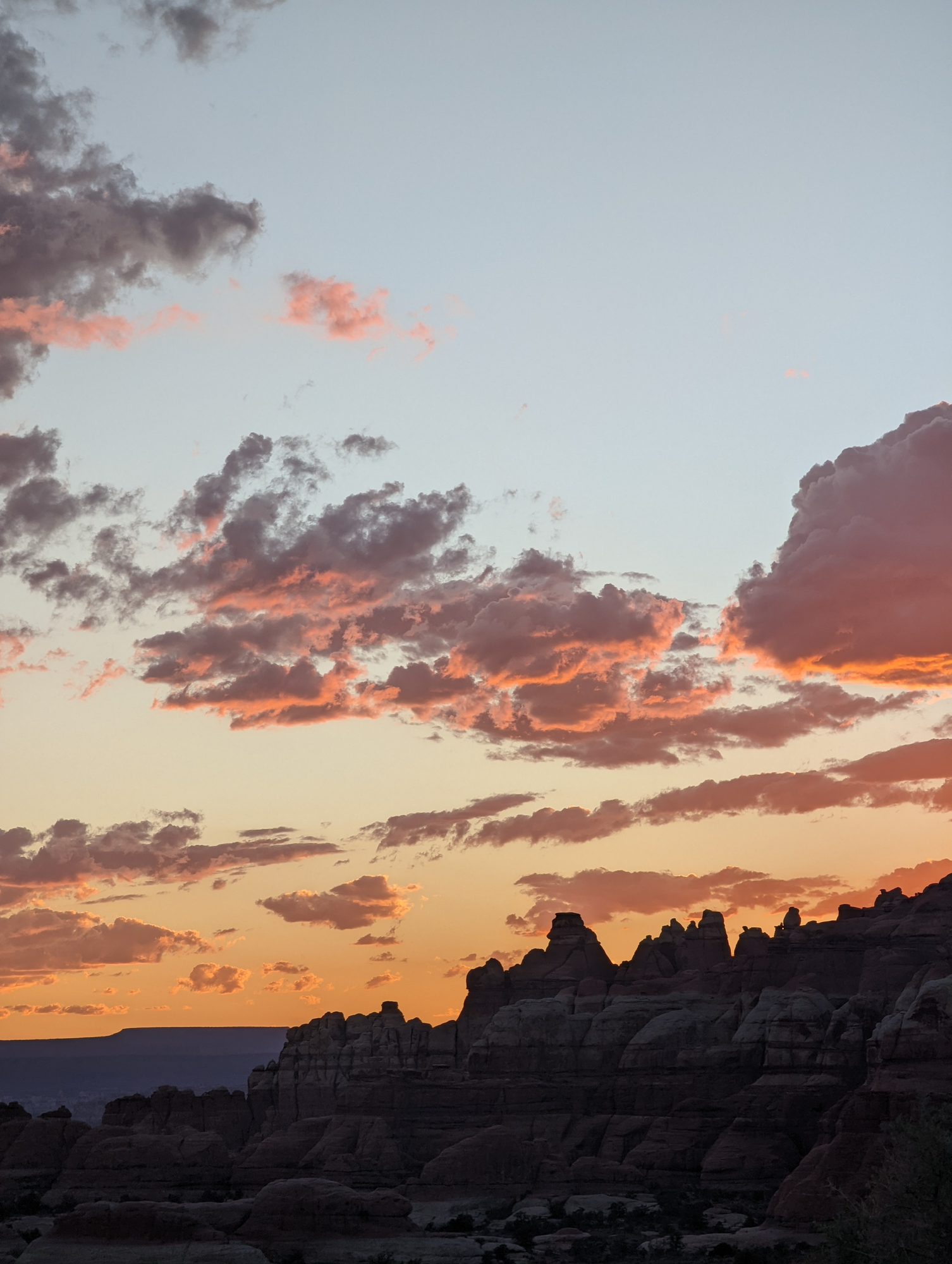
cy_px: 632
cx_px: 476
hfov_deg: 14.3
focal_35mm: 104
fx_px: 3804
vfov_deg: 18.9
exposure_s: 1/91.3
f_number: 3.5
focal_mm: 19
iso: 33
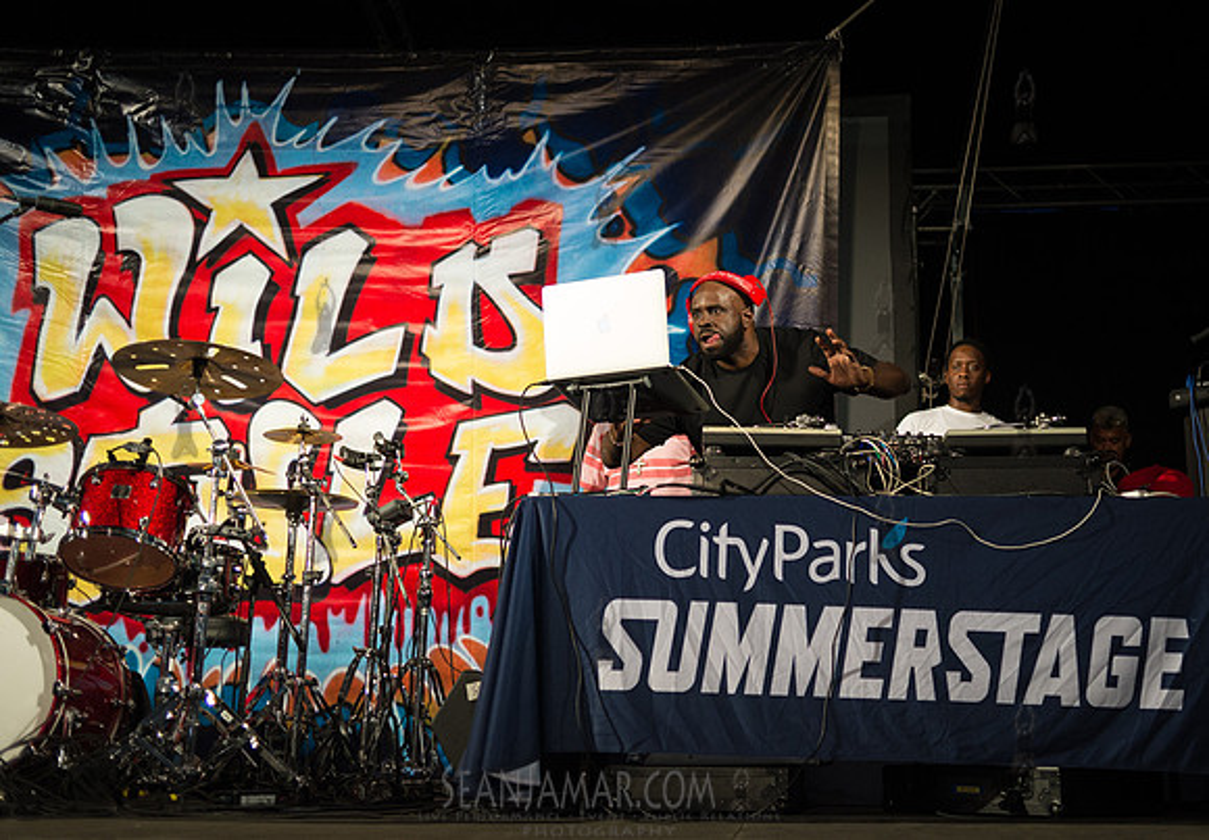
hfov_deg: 44.3
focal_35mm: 43
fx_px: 1472
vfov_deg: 31.8
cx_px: 750
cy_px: 372
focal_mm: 35
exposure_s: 1/1000
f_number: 2.8
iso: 1250
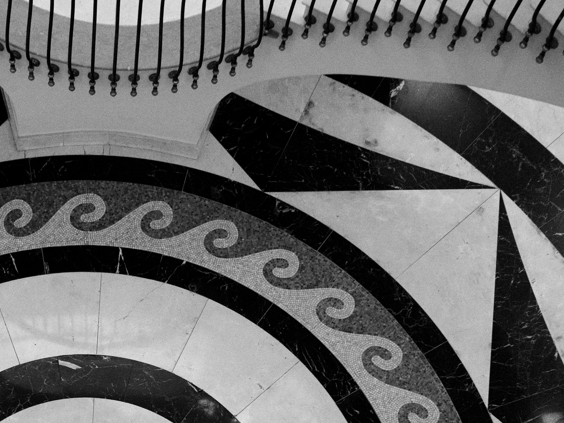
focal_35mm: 77
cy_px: 492
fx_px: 1255
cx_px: 119
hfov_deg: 24.9
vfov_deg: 18.3
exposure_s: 1/125
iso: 1600
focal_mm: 28
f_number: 2.8
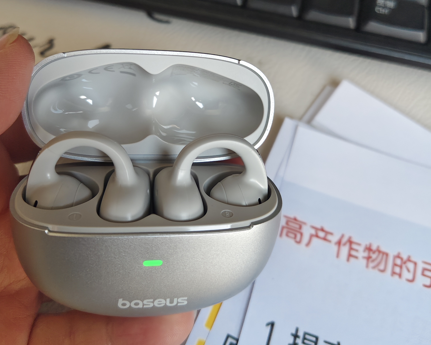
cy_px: 121
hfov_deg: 55.7
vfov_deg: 45.2
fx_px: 408
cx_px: 216
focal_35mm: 32
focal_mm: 5.56
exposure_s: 1/50
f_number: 1.88
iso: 231
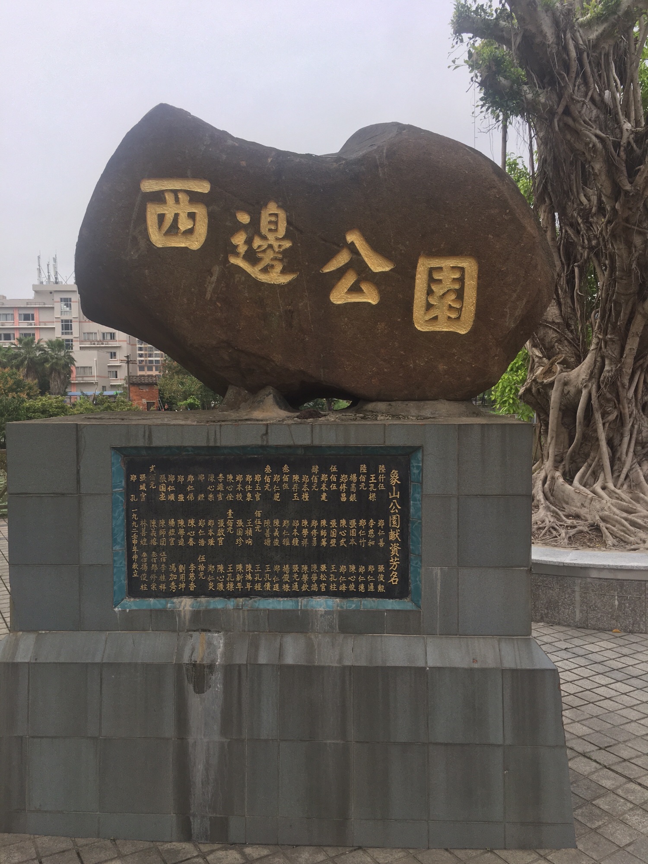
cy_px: 432
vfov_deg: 61.7
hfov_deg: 48.2
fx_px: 724
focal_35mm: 29
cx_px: 324
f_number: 2.2
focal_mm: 4.15
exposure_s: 1/827
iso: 25
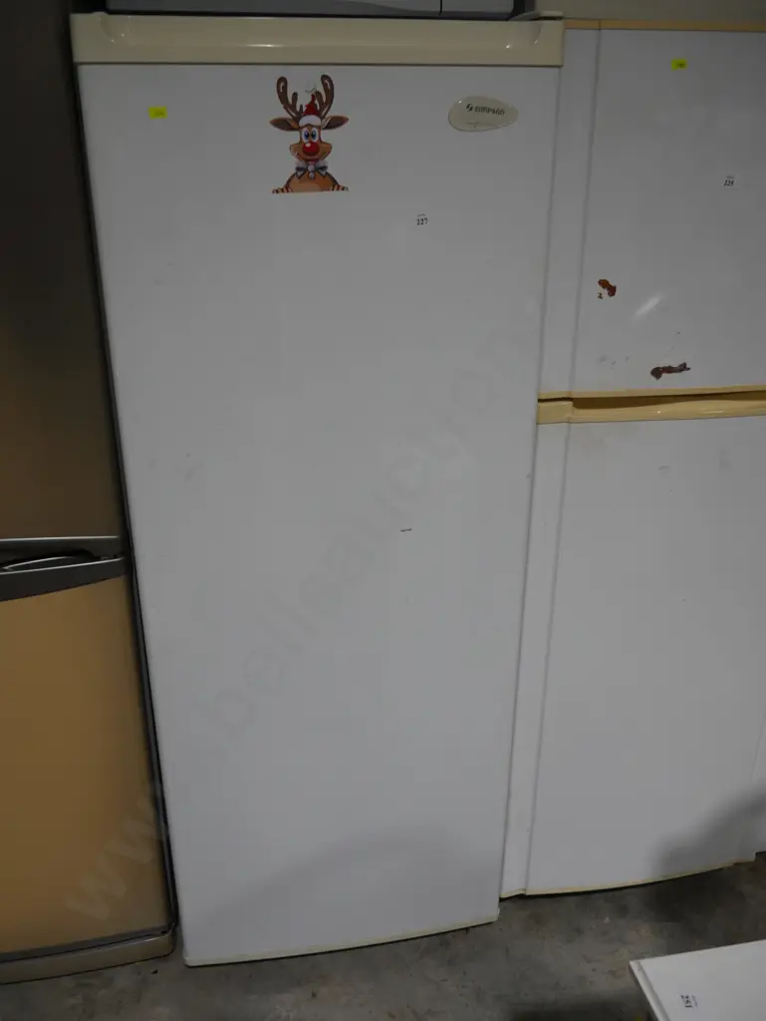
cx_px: 383
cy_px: 510
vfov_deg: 56.8
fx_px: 943
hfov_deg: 44.2
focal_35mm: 32
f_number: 3.6
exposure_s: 1/125
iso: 200
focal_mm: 16
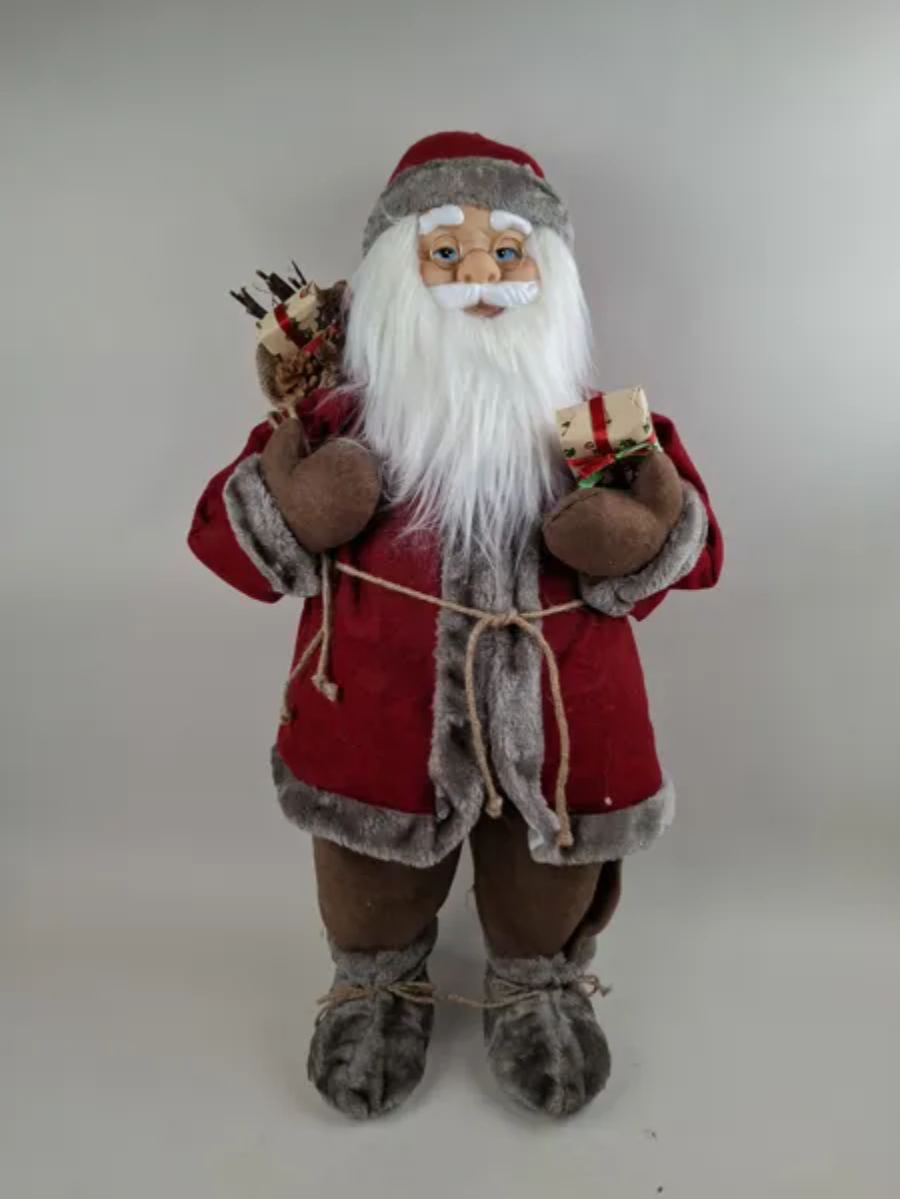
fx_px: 797
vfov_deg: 73.9
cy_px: 600
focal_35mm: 23
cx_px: 450
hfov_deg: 58.9
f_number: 1.8
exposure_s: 1/136
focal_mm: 5.54
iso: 50
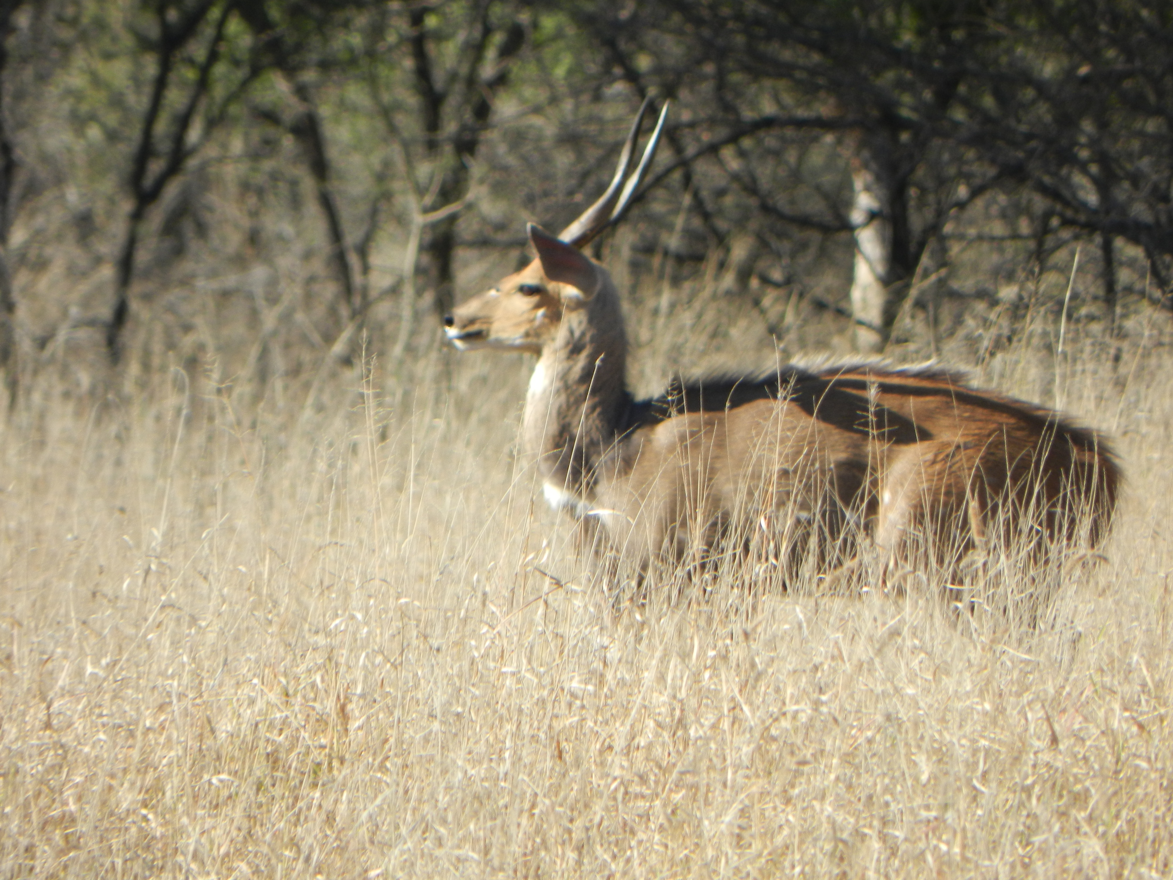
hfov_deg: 2.4
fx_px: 27448
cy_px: 440
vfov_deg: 1.8
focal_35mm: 810
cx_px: 586
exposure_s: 1/320
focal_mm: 144
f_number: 5.7
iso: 160
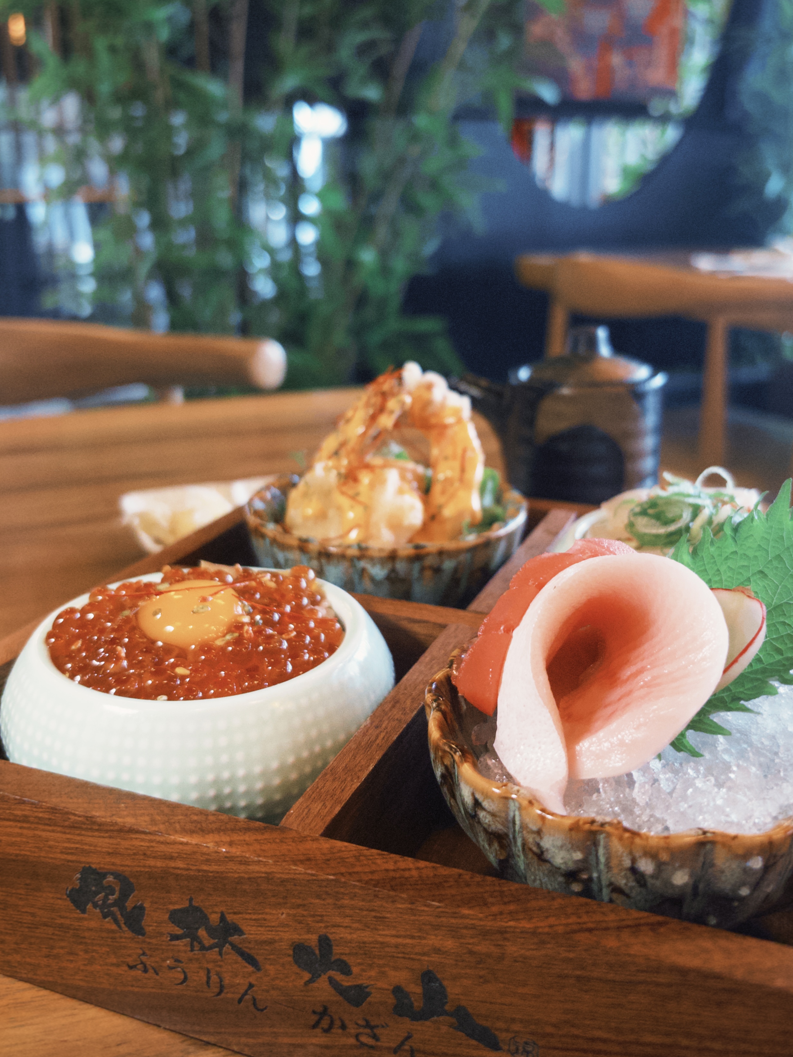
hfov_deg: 44.1
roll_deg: -0.8
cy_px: 474
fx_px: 977
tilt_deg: -16.9
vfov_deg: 56.7
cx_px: 441
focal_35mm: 32
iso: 160
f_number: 1.6
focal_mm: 5.96
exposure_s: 1/60
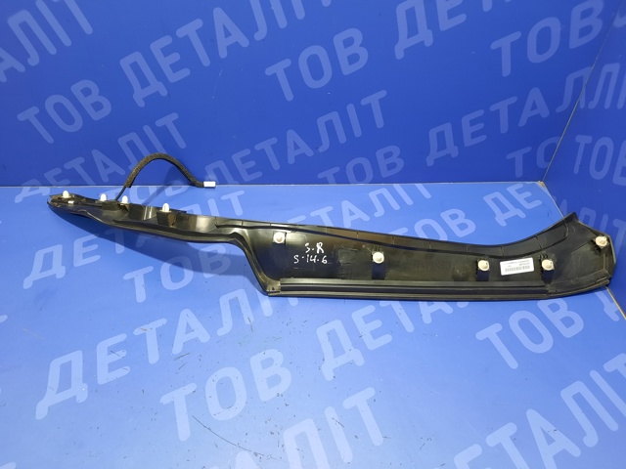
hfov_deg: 69.4
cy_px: 234
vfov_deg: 54.9
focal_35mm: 25
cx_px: 313
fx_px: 452
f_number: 2
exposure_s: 1/25
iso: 400
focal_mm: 4.6
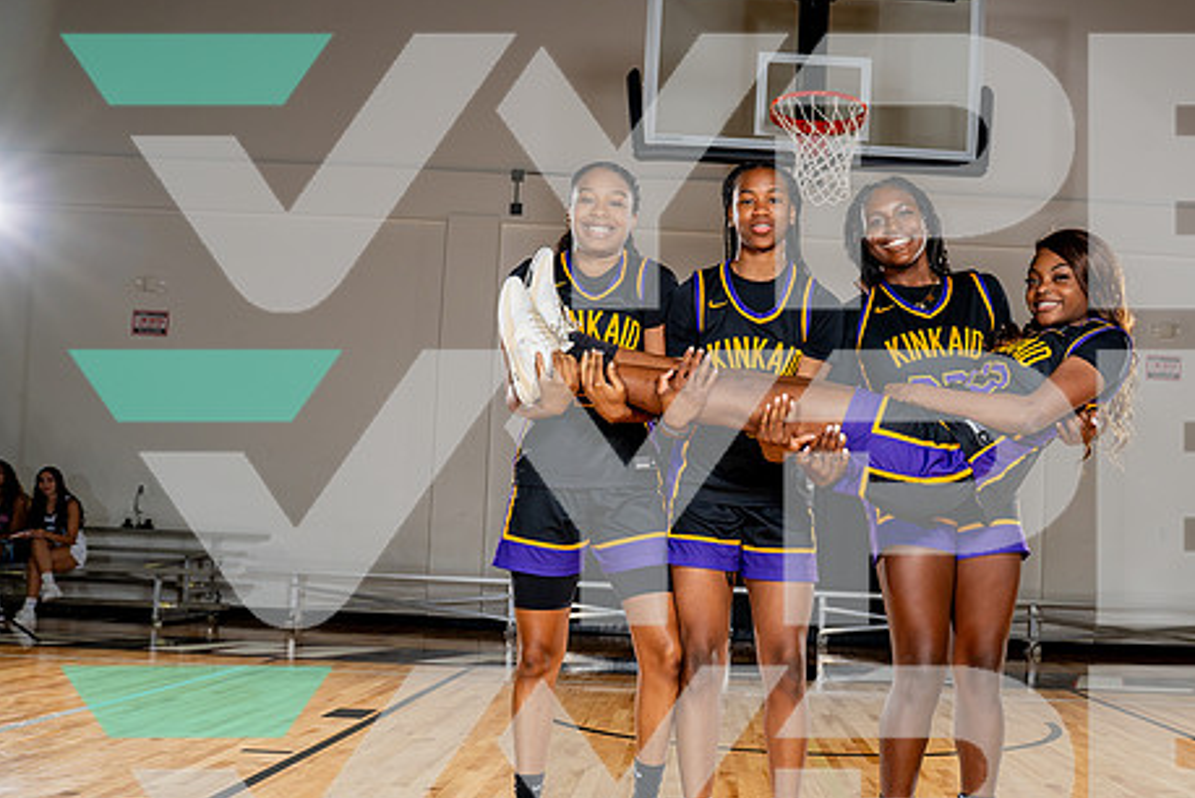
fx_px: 1262
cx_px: 733
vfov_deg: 35.0
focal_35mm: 38
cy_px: 489
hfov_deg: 50.3
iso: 200
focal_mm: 30
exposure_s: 1/250
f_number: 5.6
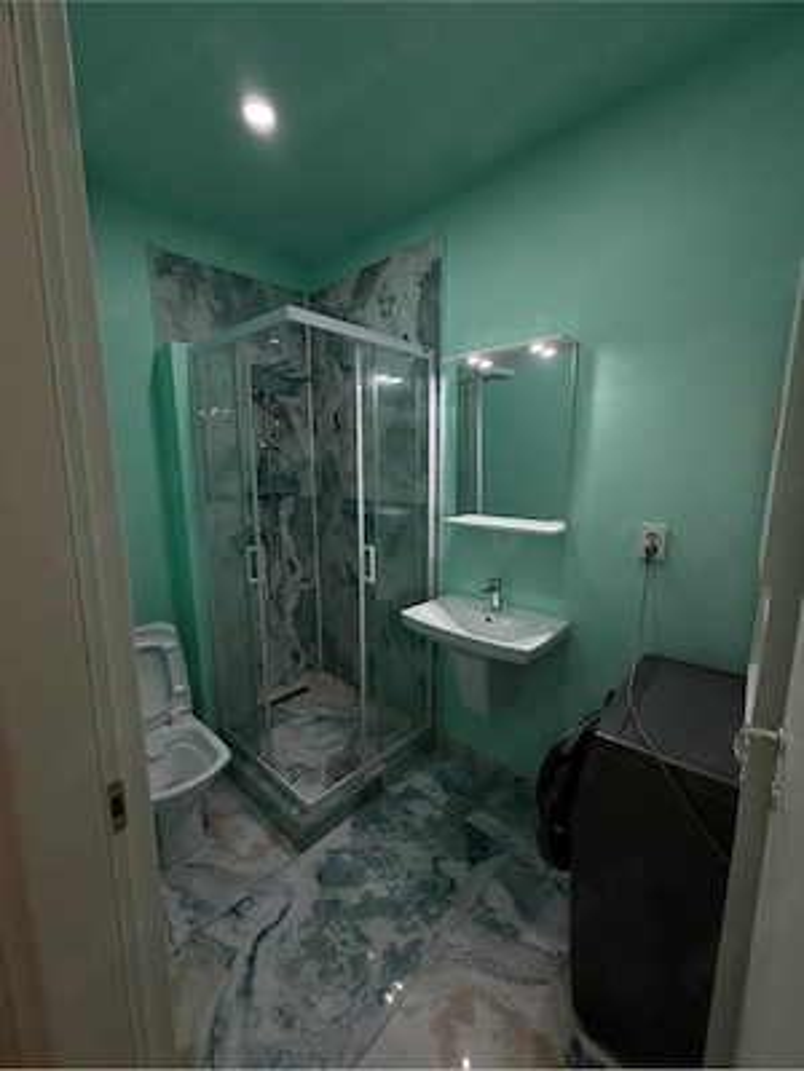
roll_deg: +0.4
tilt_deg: -8.9
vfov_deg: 102.1
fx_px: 434
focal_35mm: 14
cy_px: 536
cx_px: 402
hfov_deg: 85.7
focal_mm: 2.22
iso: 160
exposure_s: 1/50
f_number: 2.2
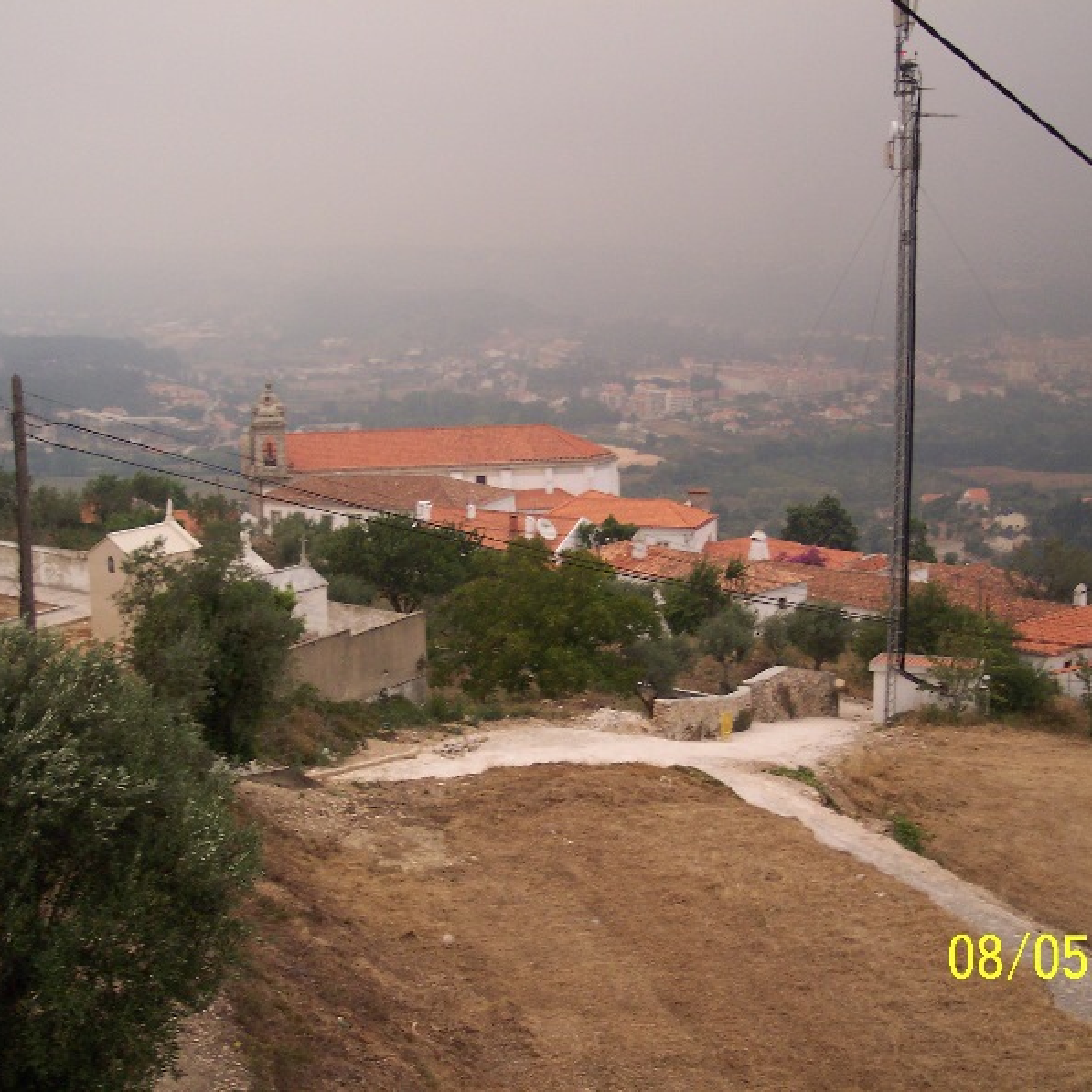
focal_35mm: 45
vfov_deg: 37.6
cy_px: 545
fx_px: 1606
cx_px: 573
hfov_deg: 37.5
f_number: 2.8
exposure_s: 1/45
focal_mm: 8
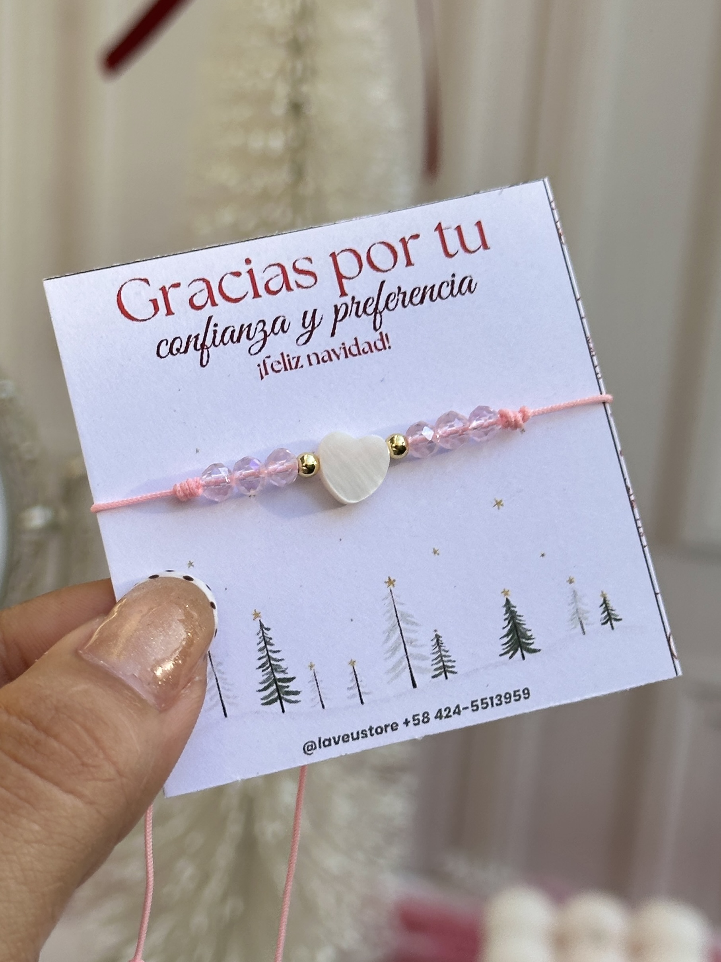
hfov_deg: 30.3
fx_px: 1333
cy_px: 481
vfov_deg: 39.7
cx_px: 360
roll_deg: -4.6
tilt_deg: -19.4
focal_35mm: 48
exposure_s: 1/1073
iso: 64
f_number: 1.78
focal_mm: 6.86
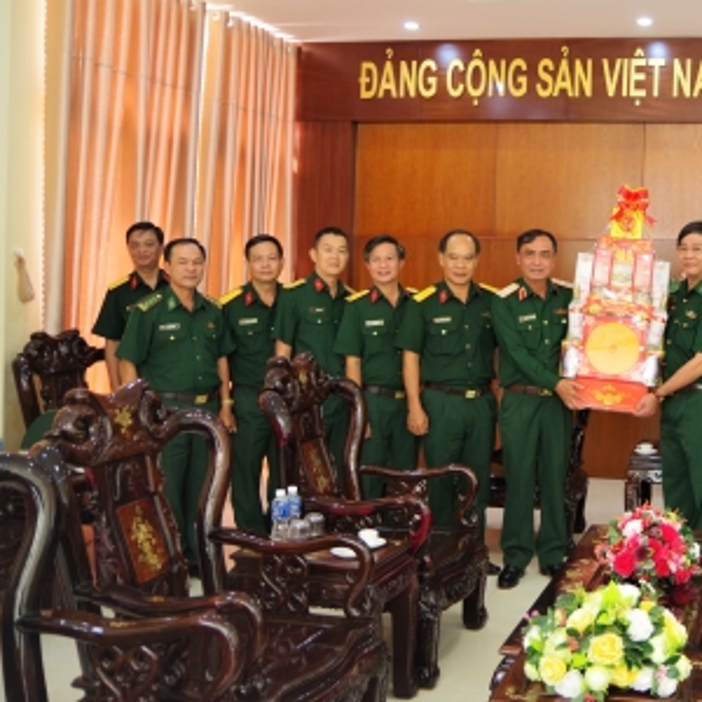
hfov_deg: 37.3
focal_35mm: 42
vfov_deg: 39.8
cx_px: 639
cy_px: 278
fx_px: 964
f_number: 3.5
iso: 400
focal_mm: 18
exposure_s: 1/40
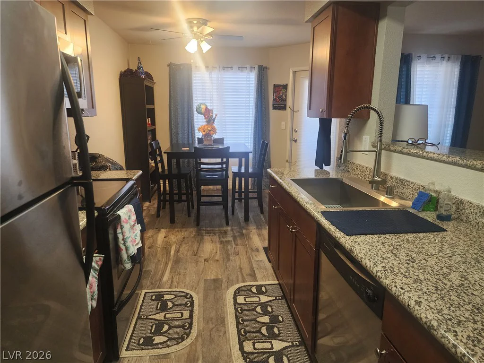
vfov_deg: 58.9
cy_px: 182
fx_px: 322
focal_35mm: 23
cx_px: 242
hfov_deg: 73.9
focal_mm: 6.4
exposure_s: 1/120
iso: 500
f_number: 1.8
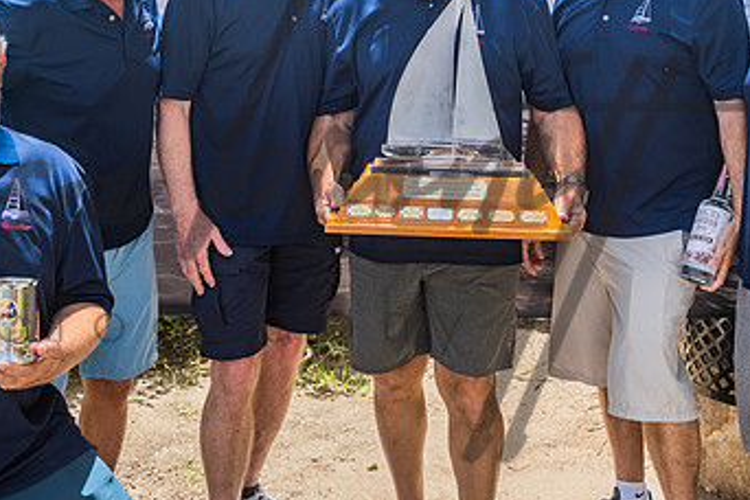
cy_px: 82
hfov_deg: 34.5
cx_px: 398
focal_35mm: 58
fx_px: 1208
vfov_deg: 23.0
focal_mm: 28.5
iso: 125
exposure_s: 1/200
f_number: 4.5
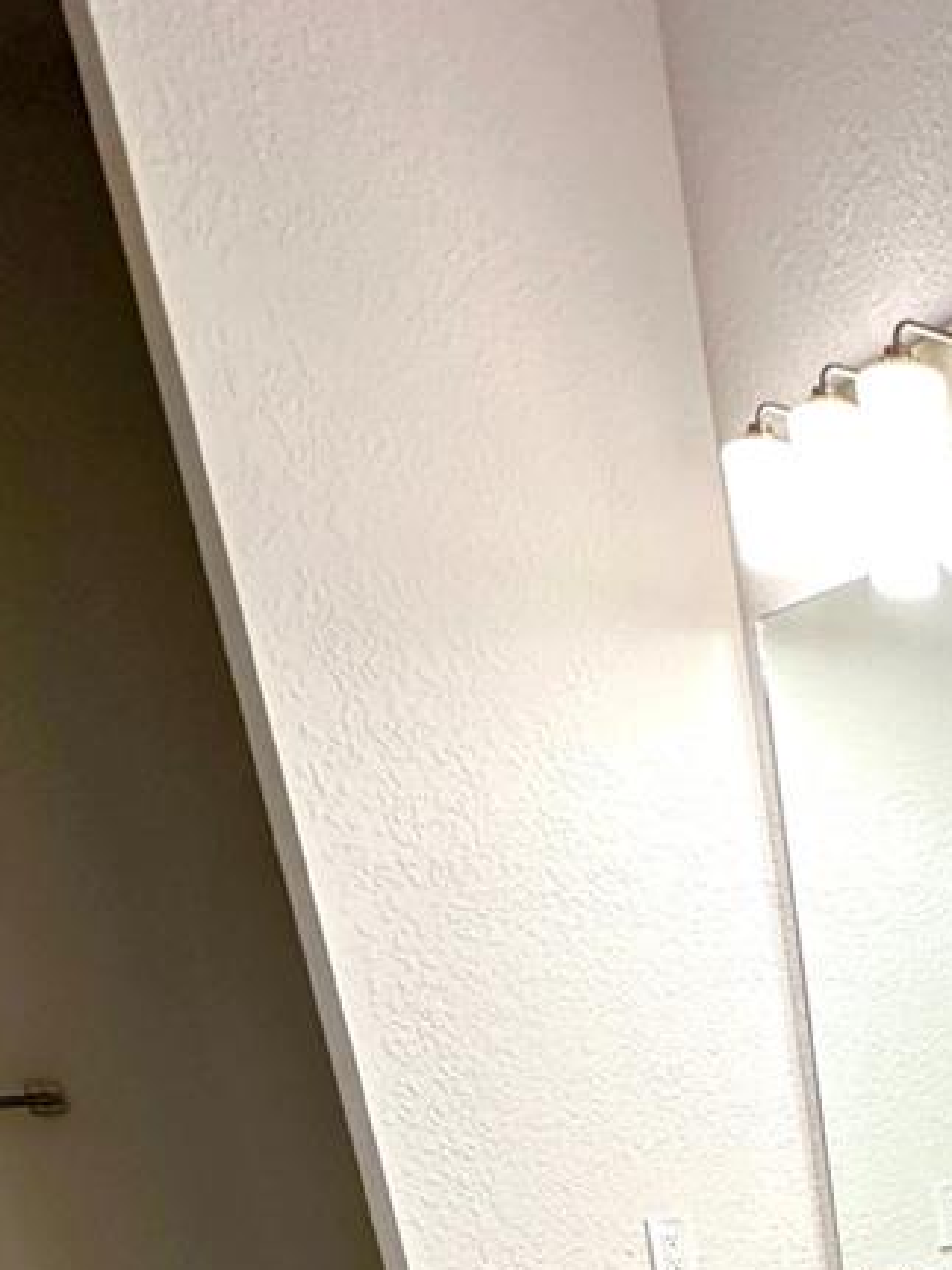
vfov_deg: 34.4
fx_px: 1431
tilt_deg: -23.4
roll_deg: +0.6
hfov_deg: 30.0
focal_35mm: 39
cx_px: 1208
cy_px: 1641
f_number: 2.2
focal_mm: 2.22
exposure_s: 1/60
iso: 160
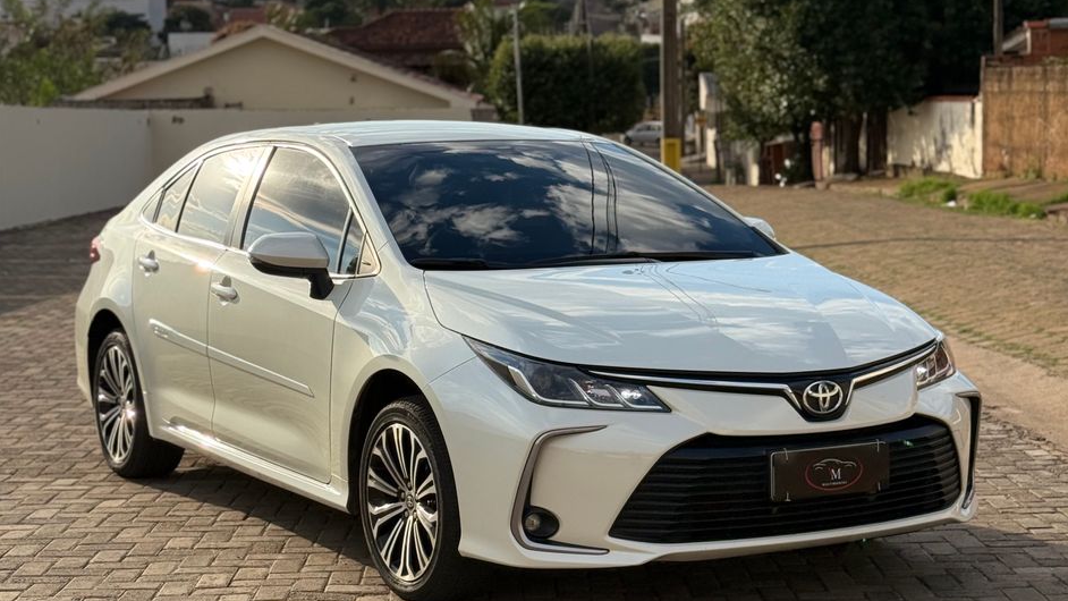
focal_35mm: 53
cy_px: 366
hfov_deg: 39.2
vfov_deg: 22.6
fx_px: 1501
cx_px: 538
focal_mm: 6.76
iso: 80
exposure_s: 1/4878
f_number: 1.78
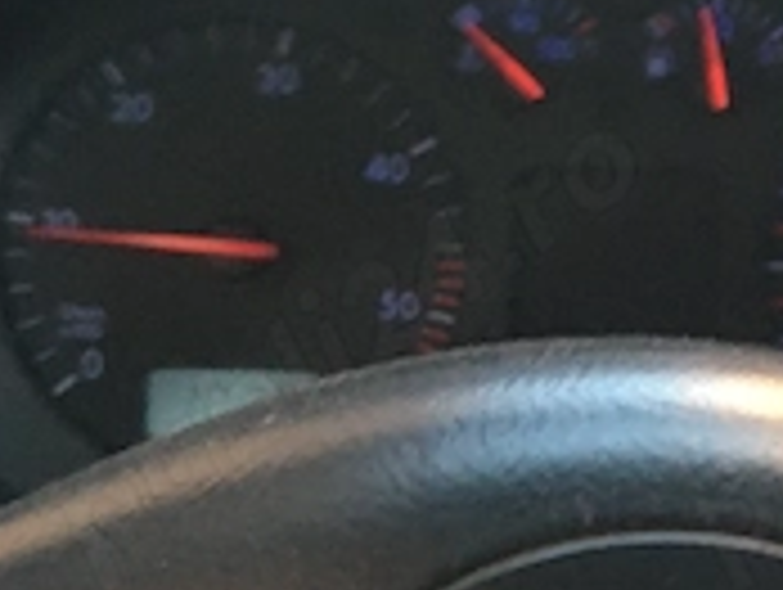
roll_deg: -2.5
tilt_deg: -19.3
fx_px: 2265
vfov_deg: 14.8
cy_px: 392
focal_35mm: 100
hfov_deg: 19.4
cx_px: 662
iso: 200
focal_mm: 4.15
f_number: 2.2
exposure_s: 1/20
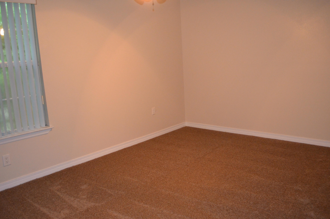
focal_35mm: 33
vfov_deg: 39.8
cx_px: 165
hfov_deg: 57.3
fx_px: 302
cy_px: 110
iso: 3200
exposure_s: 1/60
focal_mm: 22
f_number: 3.8
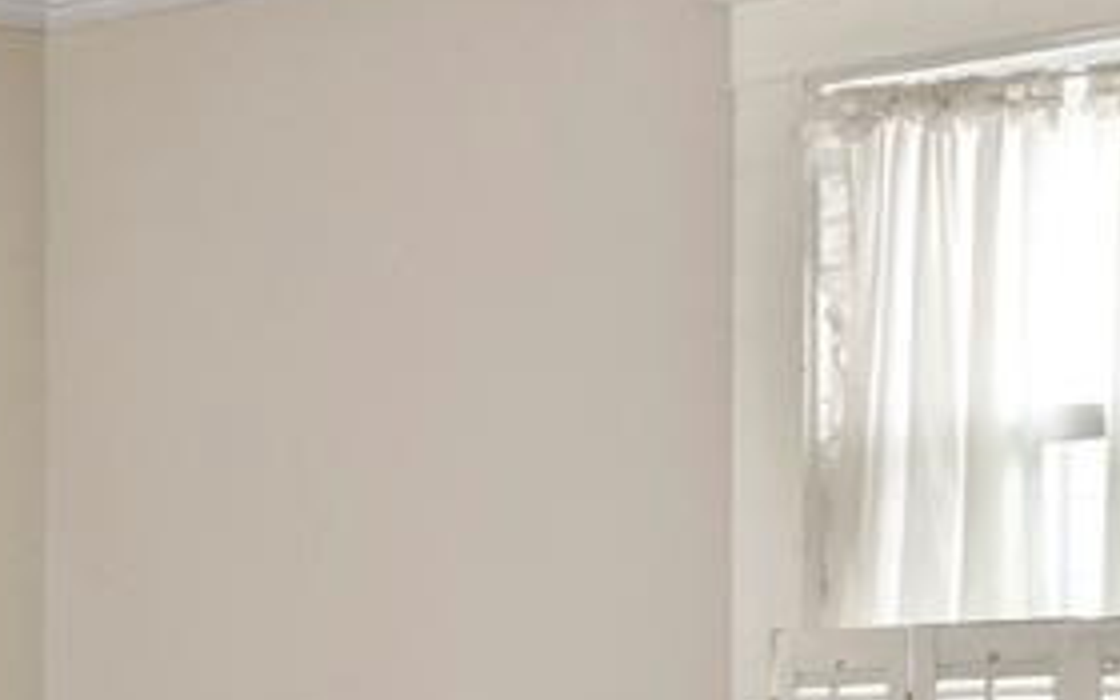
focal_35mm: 134
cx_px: -2296
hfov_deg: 10.6
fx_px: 4090
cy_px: 958
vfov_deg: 9.6
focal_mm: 18
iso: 800
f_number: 7.1
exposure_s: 1/2
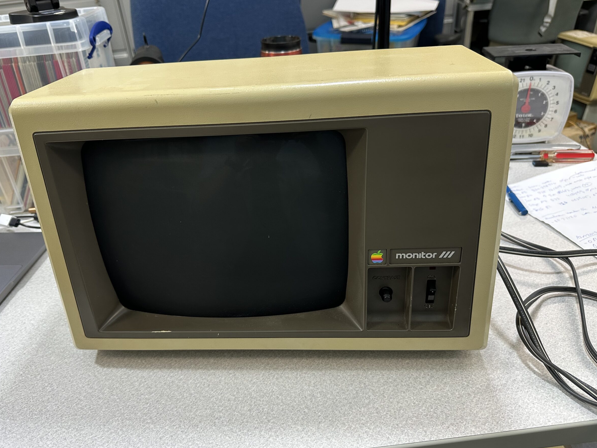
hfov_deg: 67.2
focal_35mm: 26
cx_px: 276
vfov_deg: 53.1
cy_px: 227
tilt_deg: -31.4
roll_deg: +5.7
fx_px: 448
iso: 160
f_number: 1.78
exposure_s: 1/120
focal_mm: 6.86
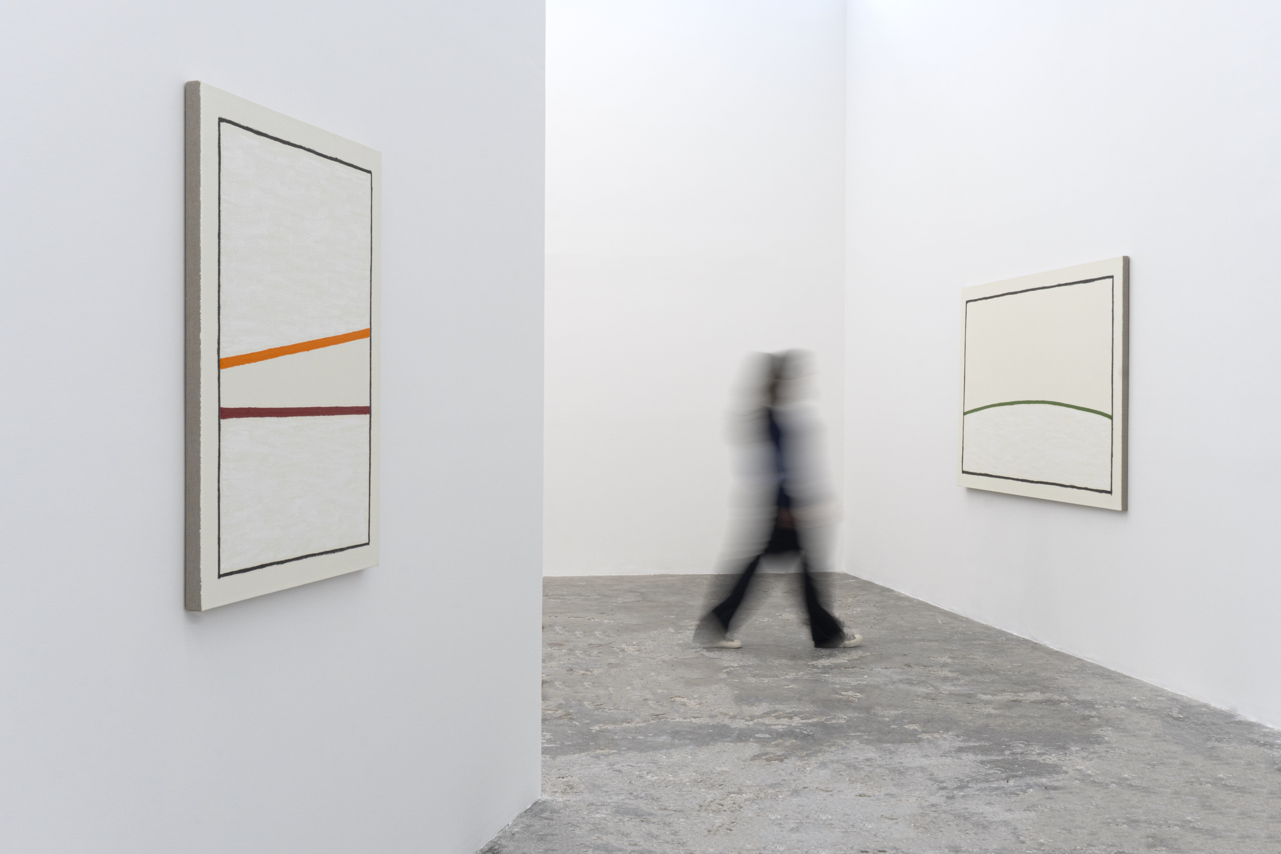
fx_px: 1388
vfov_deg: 34.2
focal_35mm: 39
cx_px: 640
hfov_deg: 49.6
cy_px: 427
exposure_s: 1/2.5
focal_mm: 26
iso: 320
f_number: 20
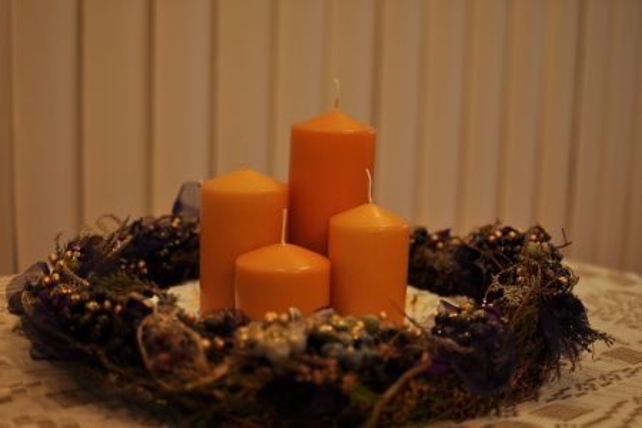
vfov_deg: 25.8
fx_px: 936
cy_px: 214
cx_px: 321
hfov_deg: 37.9
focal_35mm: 52
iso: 250
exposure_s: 1/30
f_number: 1.8
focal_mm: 35
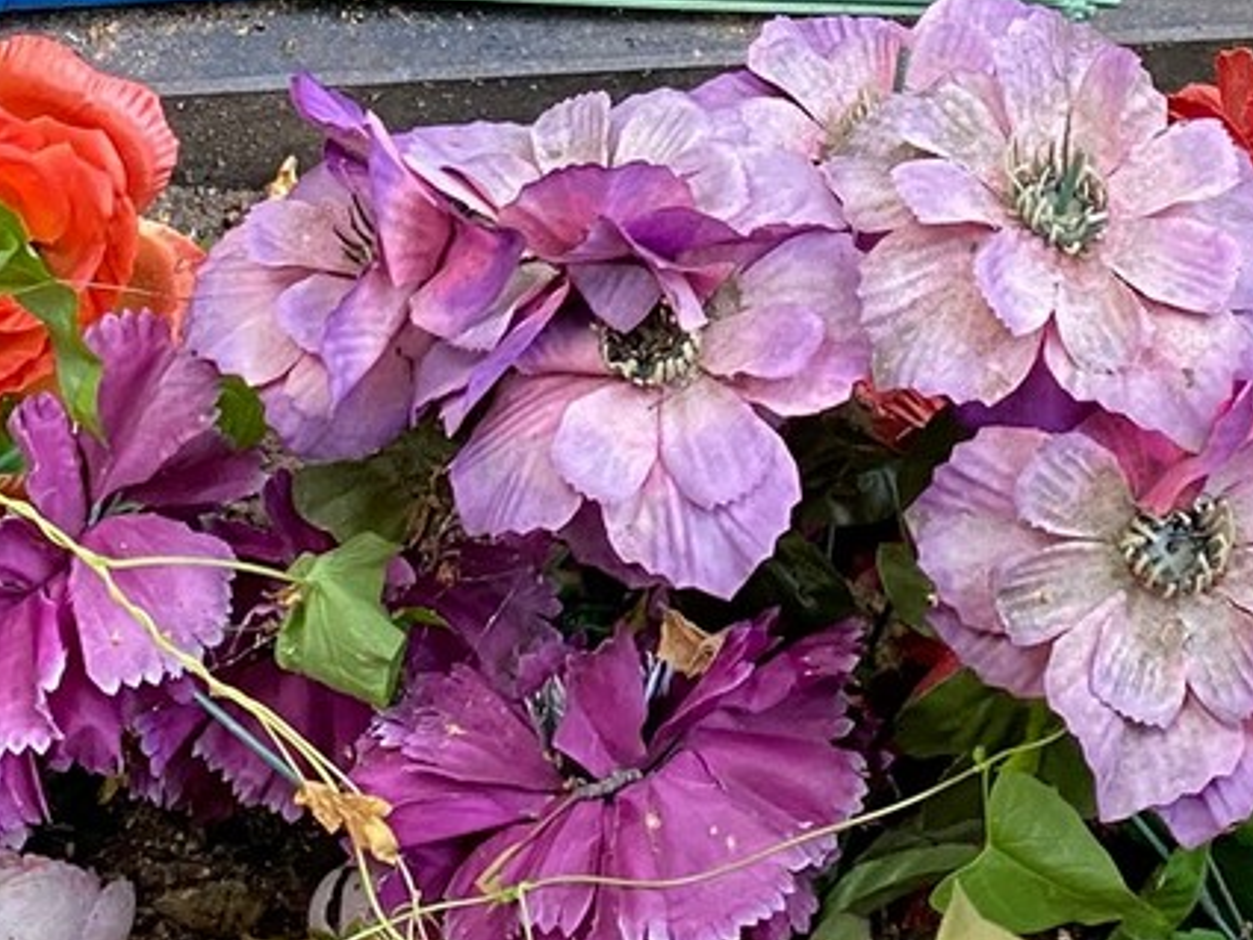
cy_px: -271
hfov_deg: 22.2
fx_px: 3186
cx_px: 684
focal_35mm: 88
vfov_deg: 16.0
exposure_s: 1/60
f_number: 1.8
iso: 250
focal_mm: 4.25
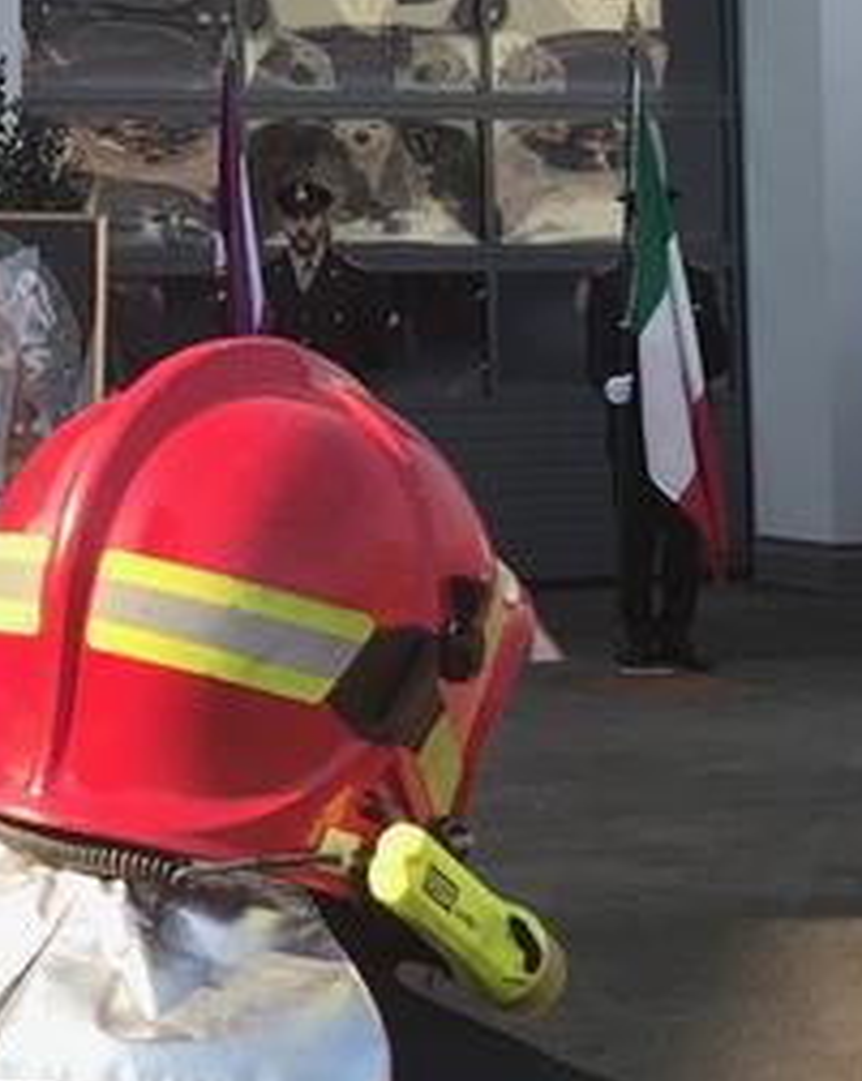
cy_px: -47
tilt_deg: +3.8
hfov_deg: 11.8
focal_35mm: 127
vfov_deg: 14.9
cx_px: -214
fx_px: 4057
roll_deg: +0.0
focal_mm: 3.99
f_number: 1.8
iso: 20
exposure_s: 1/560
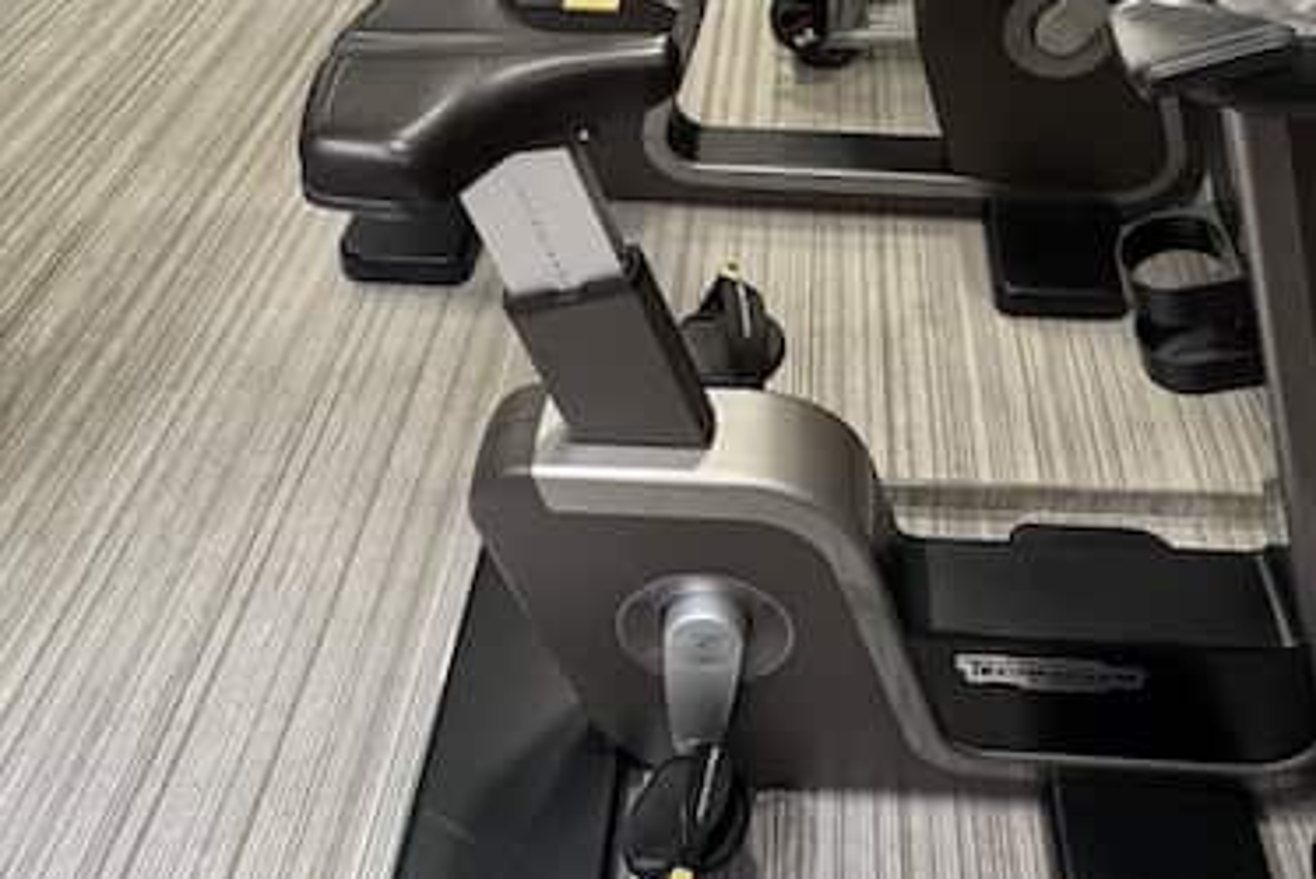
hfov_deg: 54.1
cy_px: -23
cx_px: 764
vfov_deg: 34.2
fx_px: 1280
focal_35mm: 35
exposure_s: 1/50
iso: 320
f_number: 2.2
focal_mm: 2.2
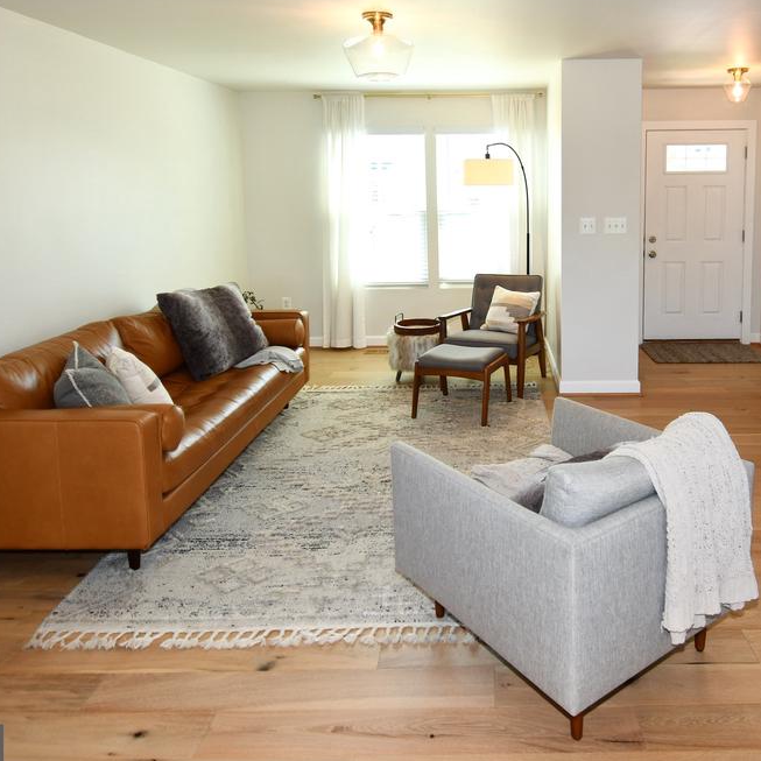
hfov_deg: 64.2
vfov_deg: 65.0
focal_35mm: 24
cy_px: 369
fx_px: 597
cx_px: 471
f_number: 4
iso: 250
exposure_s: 1/60
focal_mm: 12
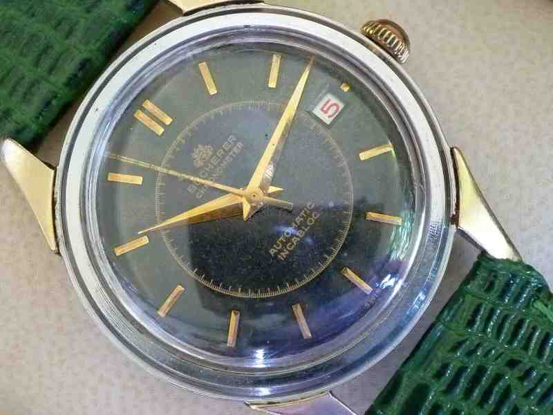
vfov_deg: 15.1
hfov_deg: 20.0
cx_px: 276
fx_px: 1566
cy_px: 208
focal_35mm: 98
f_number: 4.3
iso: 400
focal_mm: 8.8
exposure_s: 1/8
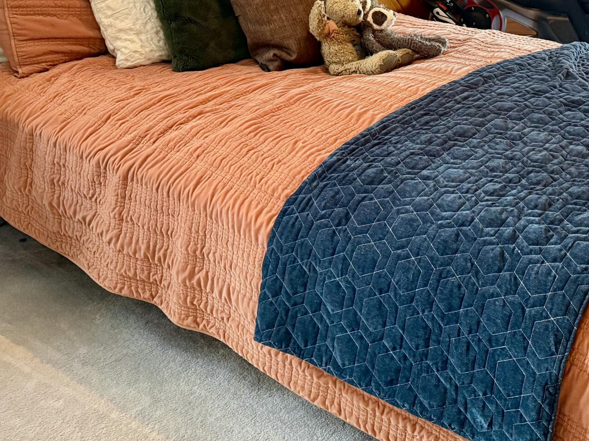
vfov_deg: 25.1
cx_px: 425
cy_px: 22
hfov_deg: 33.8
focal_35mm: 56
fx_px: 953
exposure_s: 1/40
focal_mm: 6.76
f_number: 1.78
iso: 640
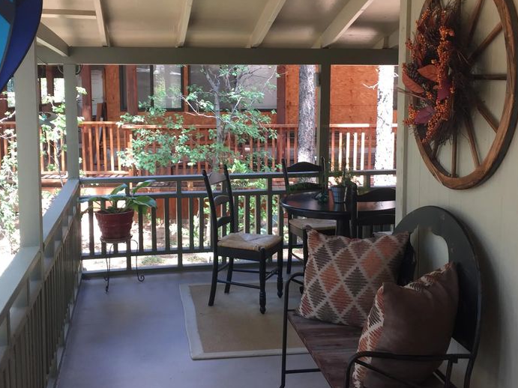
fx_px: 643
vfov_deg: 33.5
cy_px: 163
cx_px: 265
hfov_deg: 43.9
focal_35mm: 43
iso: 32
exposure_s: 1/60
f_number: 2.2
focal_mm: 4.15
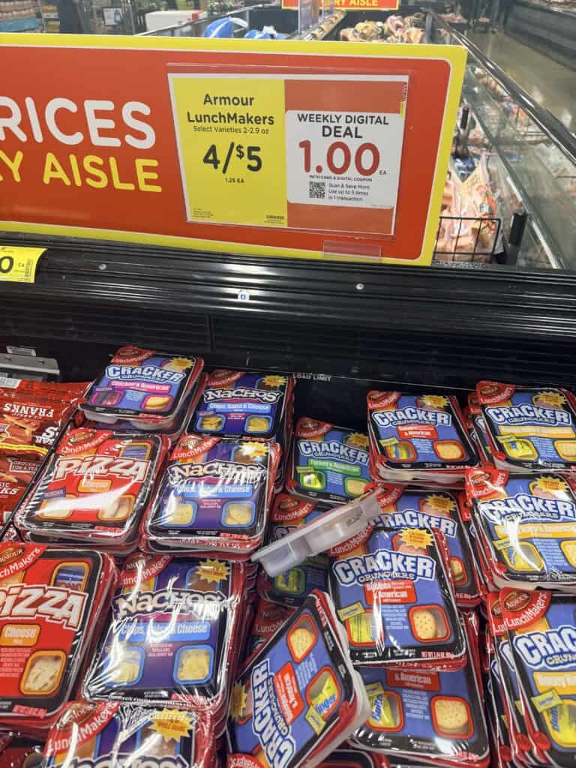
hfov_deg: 56.8
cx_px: 288
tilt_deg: -37.3
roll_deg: +0.0
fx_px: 532
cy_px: 384
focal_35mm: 24
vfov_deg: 71.6
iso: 160
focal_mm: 6.76
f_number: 1.78
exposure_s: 1/120
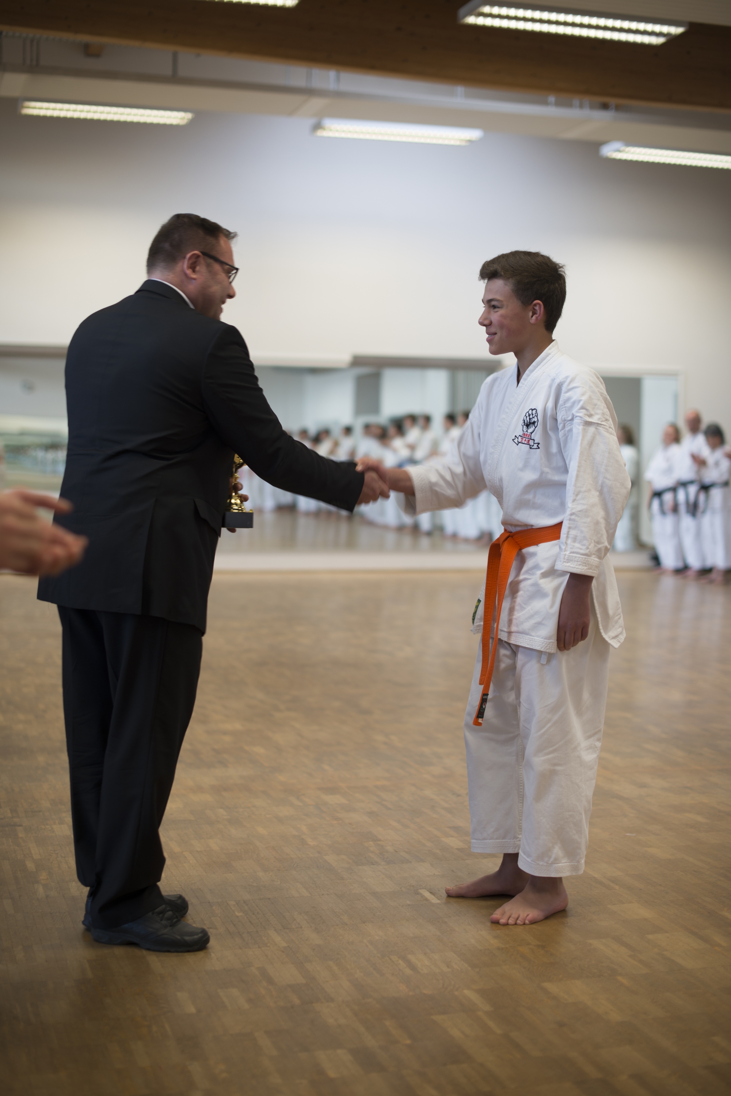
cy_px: 548
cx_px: 366
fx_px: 1522
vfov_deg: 39.6
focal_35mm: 50
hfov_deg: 27.0
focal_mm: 50
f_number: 2.2
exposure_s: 1/50
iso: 100
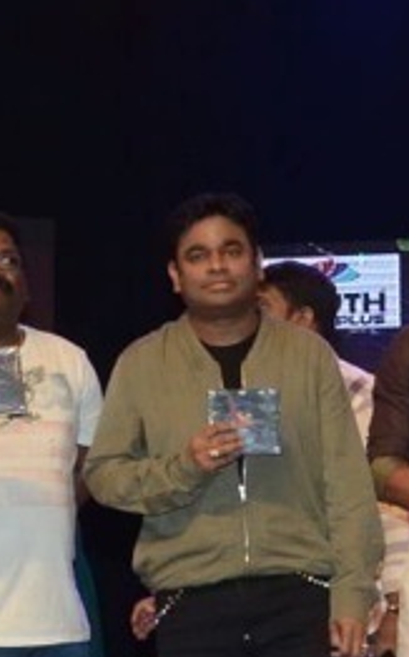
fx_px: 3006
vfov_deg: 12.5
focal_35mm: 168
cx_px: 602
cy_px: 410
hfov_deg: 7.7
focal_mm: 24
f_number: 5.6
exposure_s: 1/125
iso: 1000
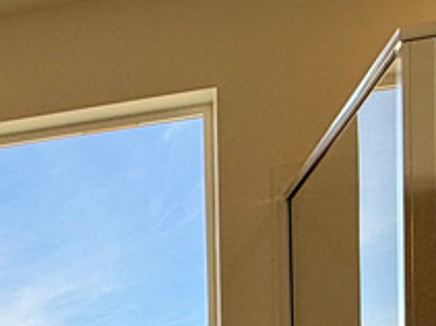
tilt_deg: -2.3
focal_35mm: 68
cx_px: -147
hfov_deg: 24.5
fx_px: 856
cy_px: 510
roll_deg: +2.5
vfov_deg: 18.7
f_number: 2.2
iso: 50
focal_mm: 2.22
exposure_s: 1/876
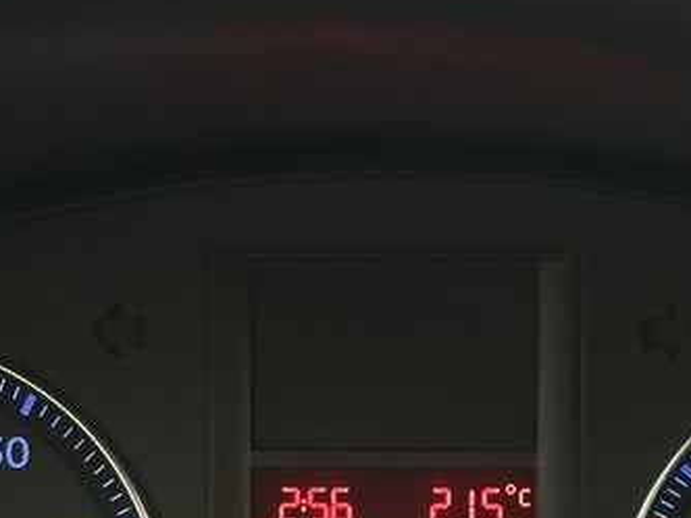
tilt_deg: -21.4
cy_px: 573
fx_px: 2595
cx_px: 418
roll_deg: -0.2
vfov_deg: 11.2
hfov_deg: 15.2
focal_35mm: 130
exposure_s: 1/33
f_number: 1.78
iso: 200
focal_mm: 6.86
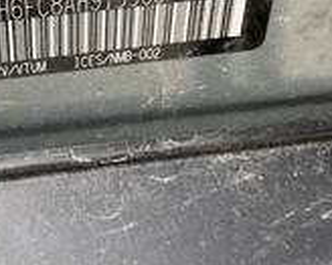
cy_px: 8
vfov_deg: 21.5
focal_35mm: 69
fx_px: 678
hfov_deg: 26.9
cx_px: 57
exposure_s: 1/122
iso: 64
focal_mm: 3
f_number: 1.8
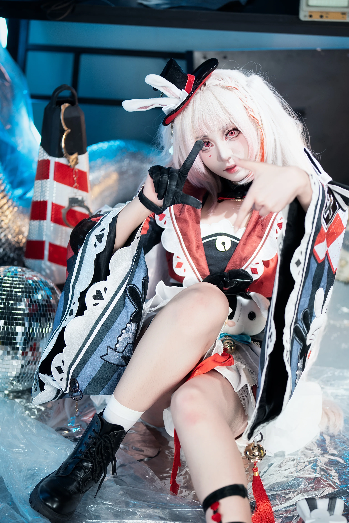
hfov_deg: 17.9
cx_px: 211
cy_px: 309
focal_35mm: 76
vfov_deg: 26.6
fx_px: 1105
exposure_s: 1/100
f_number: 1.4
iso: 100
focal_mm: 50
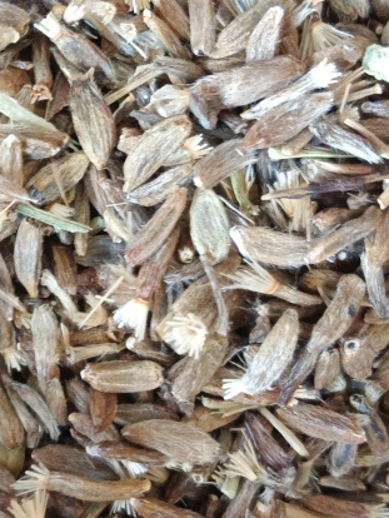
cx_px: -25
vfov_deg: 28.9
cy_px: 200
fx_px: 1003
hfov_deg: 21.0
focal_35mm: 67
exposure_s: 1/33.3
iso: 1175
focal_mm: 3.96
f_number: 1.8
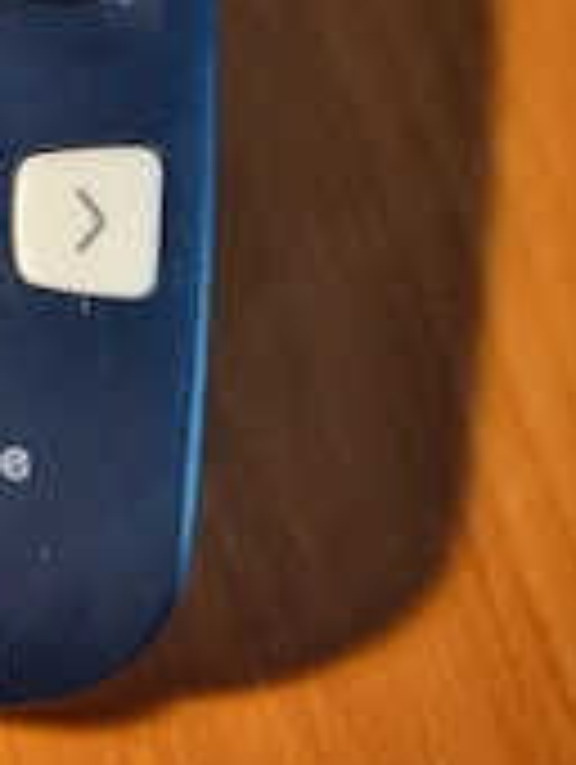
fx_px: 1350
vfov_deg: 29.1
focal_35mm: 61
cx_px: -90
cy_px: -40
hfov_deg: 22.4
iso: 125
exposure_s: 1/100
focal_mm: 5.4
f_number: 1.8
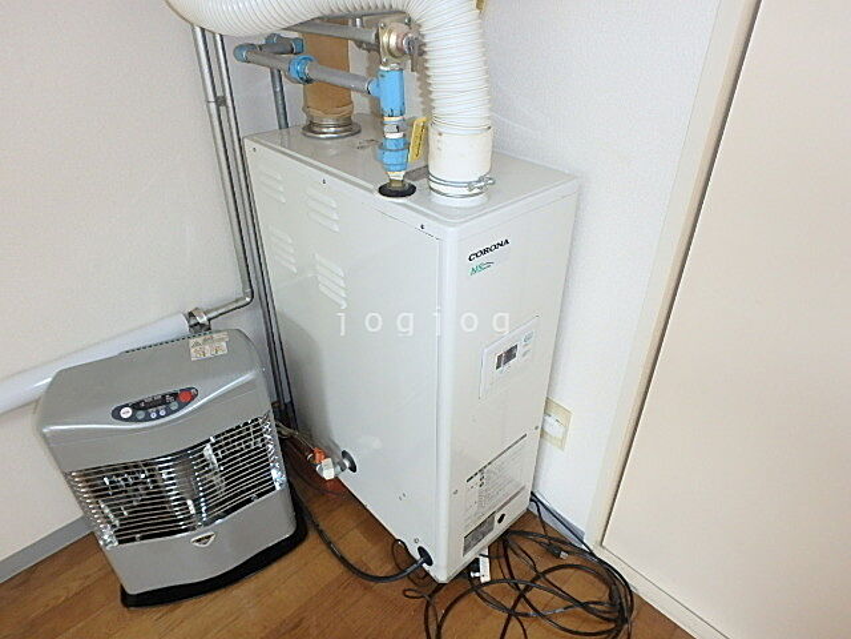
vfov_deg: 63.4
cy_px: 320
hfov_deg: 79.0
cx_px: 426
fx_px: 516
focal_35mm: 21
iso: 400
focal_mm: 3.7
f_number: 3.5
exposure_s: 1/30
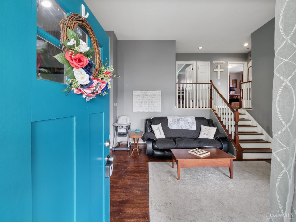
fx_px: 120
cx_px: 148
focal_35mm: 14
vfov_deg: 85.7
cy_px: 111
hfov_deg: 102.1
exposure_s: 1/8
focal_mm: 7
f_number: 7.1
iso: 640
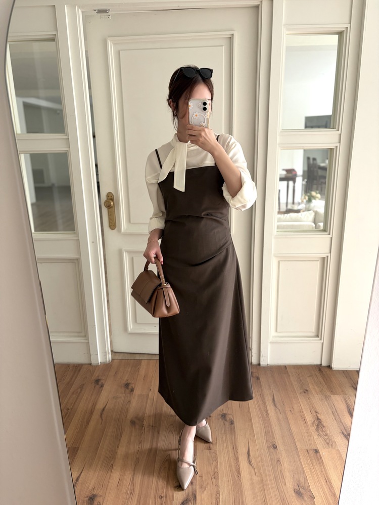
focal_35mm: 26
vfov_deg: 67.3
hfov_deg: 53.1
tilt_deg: -24.8
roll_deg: +1.3
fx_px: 380
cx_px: 190
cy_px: 252
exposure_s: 1/96
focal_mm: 5.96
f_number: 1.6
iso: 125
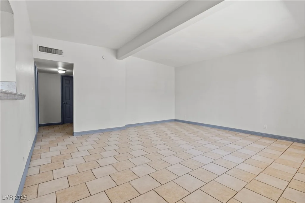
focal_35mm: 16
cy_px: 102
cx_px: 152
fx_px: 136
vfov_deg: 73.8
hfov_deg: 96.7
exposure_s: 2
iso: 200
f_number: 9
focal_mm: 16
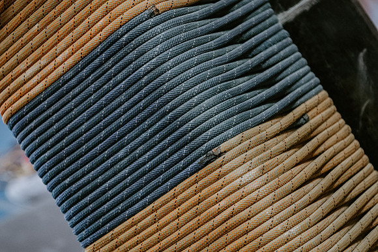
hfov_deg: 25.7
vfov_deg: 17.3
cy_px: 126
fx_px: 829
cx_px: 189
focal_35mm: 79
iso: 2000
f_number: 3.5
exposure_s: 1/250
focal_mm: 66
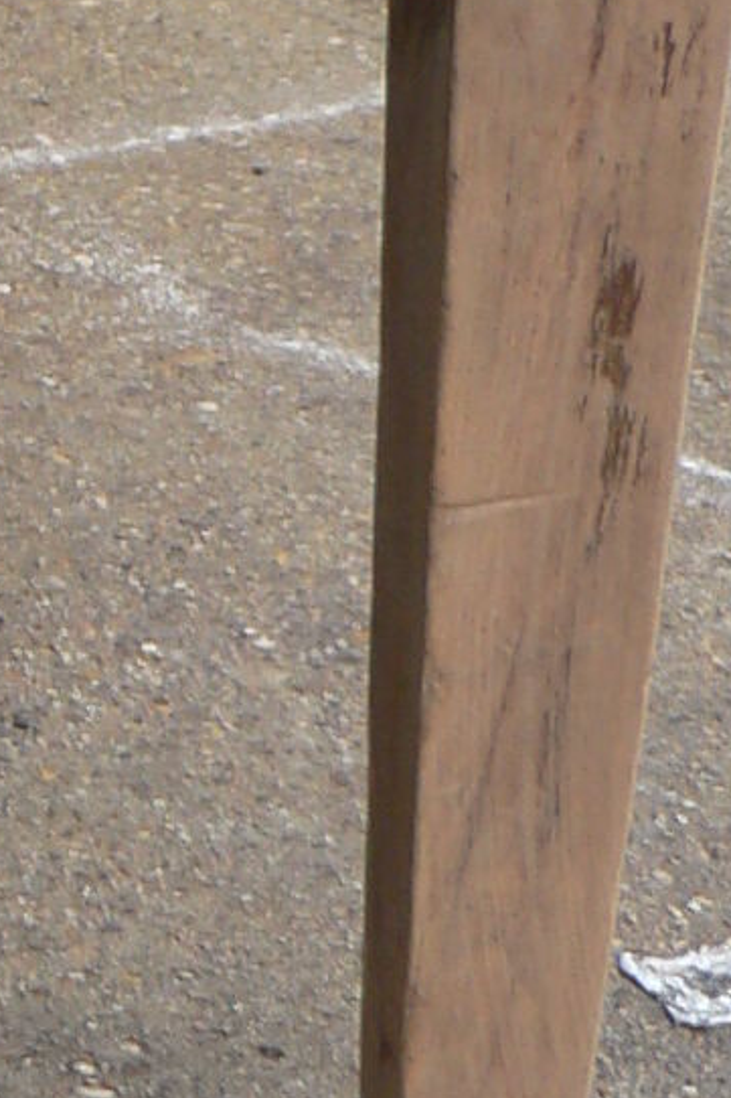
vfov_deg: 11.6
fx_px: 5394
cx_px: -693
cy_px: 330
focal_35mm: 177
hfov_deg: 7.5
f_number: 2.8
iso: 80
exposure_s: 1/30
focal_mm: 6
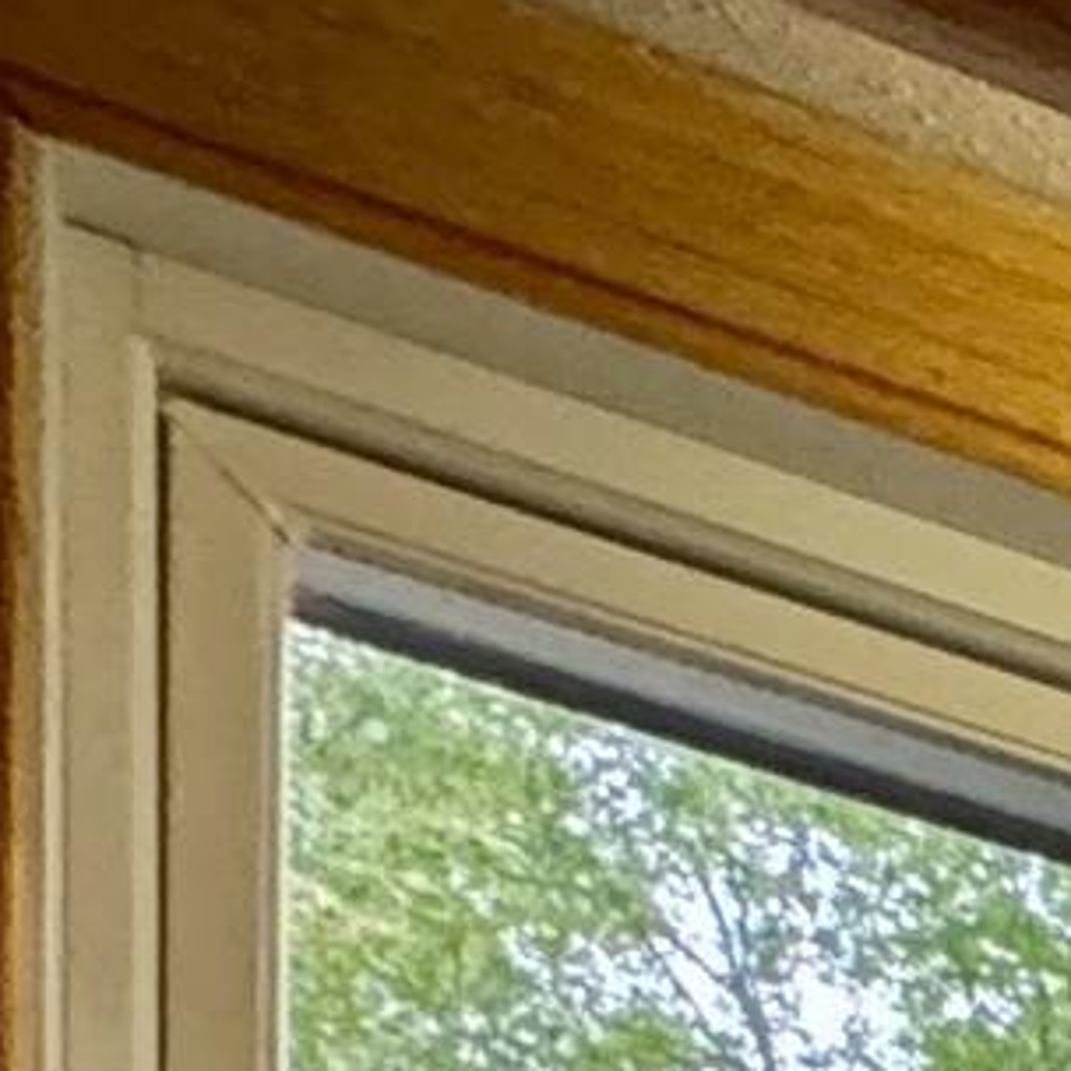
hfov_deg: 8.0
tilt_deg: -1.1
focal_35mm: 125
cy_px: 3435
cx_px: 4330
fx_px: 4375
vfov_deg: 9.8
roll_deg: -1.5
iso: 320
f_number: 2.2
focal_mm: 2.22
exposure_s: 1/120
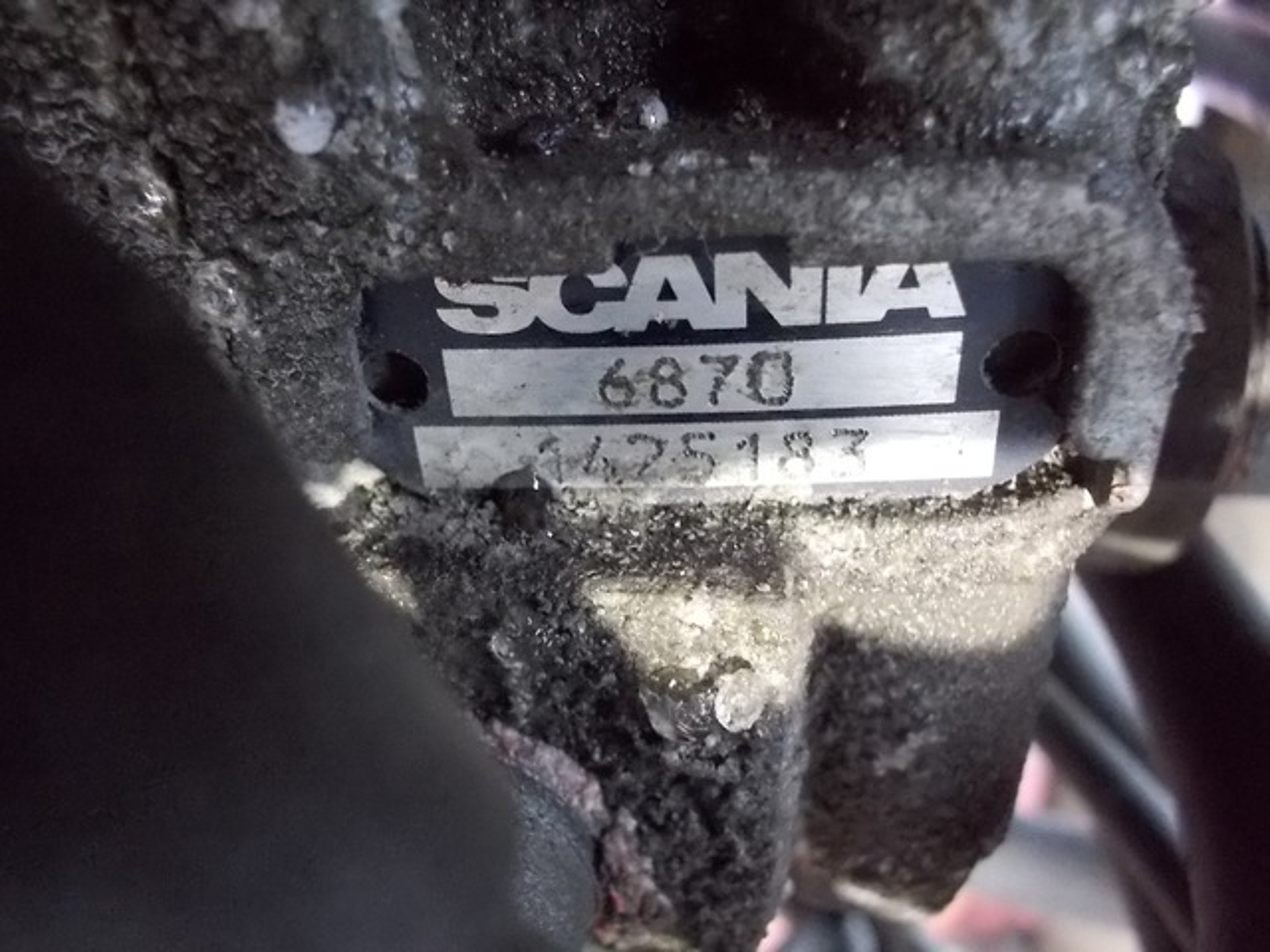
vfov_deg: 48.2
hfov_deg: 61.7
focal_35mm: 29
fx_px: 1064
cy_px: 476
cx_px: 635
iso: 800
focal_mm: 4.1
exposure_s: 1/4
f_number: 3.3
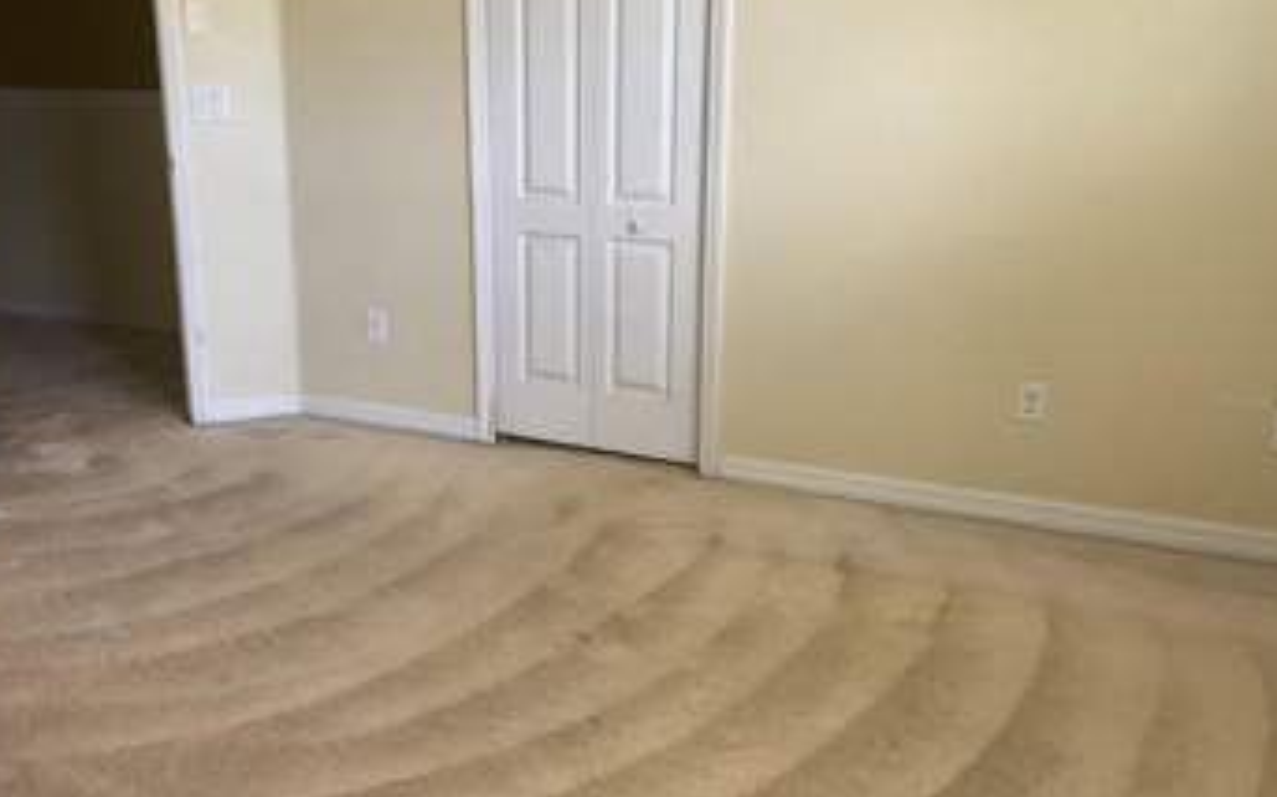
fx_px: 1496
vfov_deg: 29.8
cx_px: 428
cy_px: 398
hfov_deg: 45.5
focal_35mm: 43
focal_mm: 3
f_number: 1.8
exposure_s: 1/60
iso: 100
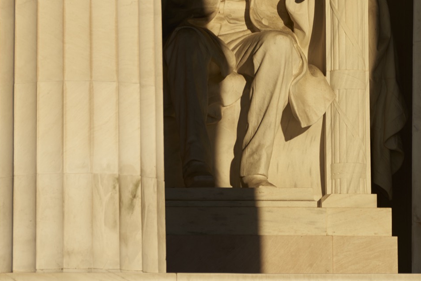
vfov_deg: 1.4
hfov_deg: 2.1
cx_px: 121
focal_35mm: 973
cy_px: -20
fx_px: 11381
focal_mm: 420
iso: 64
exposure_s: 1/160
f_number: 8
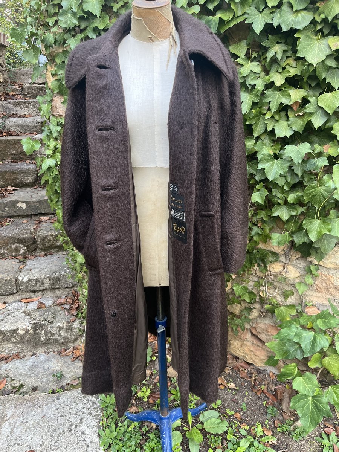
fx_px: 339
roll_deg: +1.3
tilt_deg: -20.8
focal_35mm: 26
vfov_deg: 67.3
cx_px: 170
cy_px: 226
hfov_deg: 53.1
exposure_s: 1/121
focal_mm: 5.1
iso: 125
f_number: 1.6
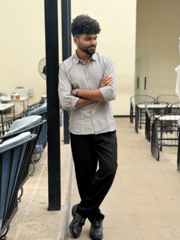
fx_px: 333
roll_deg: -0.5
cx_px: 90
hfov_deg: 30.3
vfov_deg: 39.7
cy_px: 120
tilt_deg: -7.8
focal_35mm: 48
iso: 64
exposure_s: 1/1403
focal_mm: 6.76
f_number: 1.78
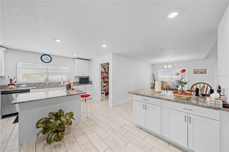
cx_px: 114
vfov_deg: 90.0
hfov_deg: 112.6
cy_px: 76
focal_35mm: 12
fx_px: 76
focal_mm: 12
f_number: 9
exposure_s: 1.3
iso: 100
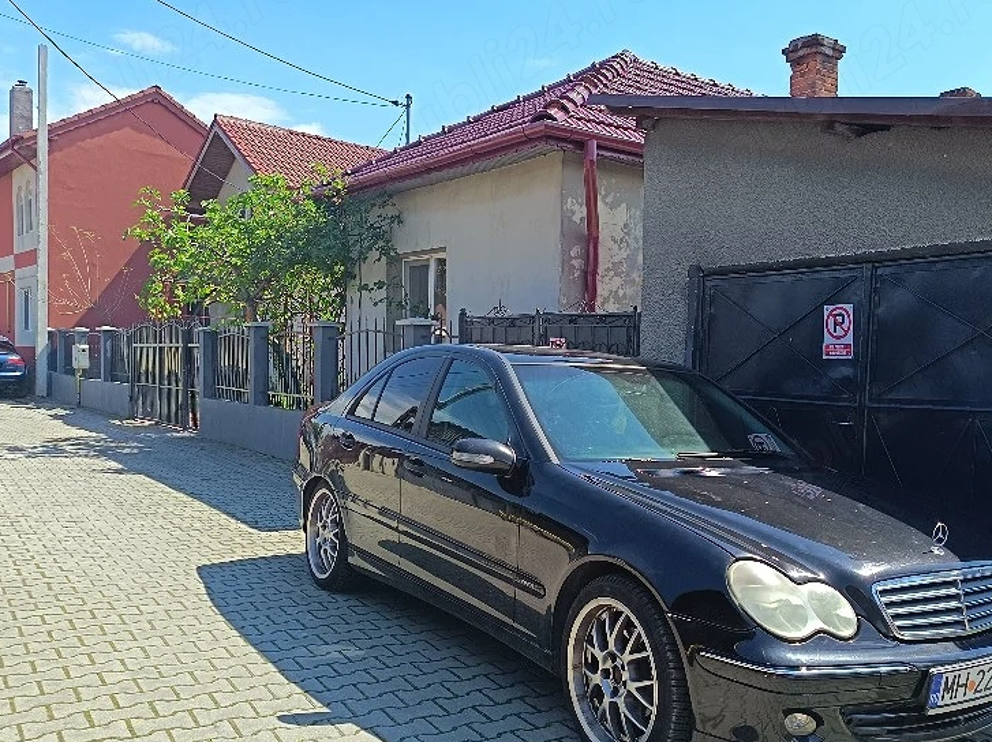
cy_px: 432
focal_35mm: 33
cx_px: 600
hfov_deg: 54.9
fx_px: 945
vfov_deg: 42.7
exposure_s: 1/625
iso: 150
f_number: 1.75
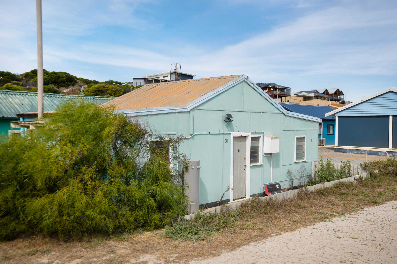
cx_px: 198
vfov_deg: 41.1
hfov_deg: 58.7
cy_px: 132
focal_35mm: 32
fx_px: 353
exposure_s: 1/2500
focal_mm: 32
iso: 200
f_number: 3.2
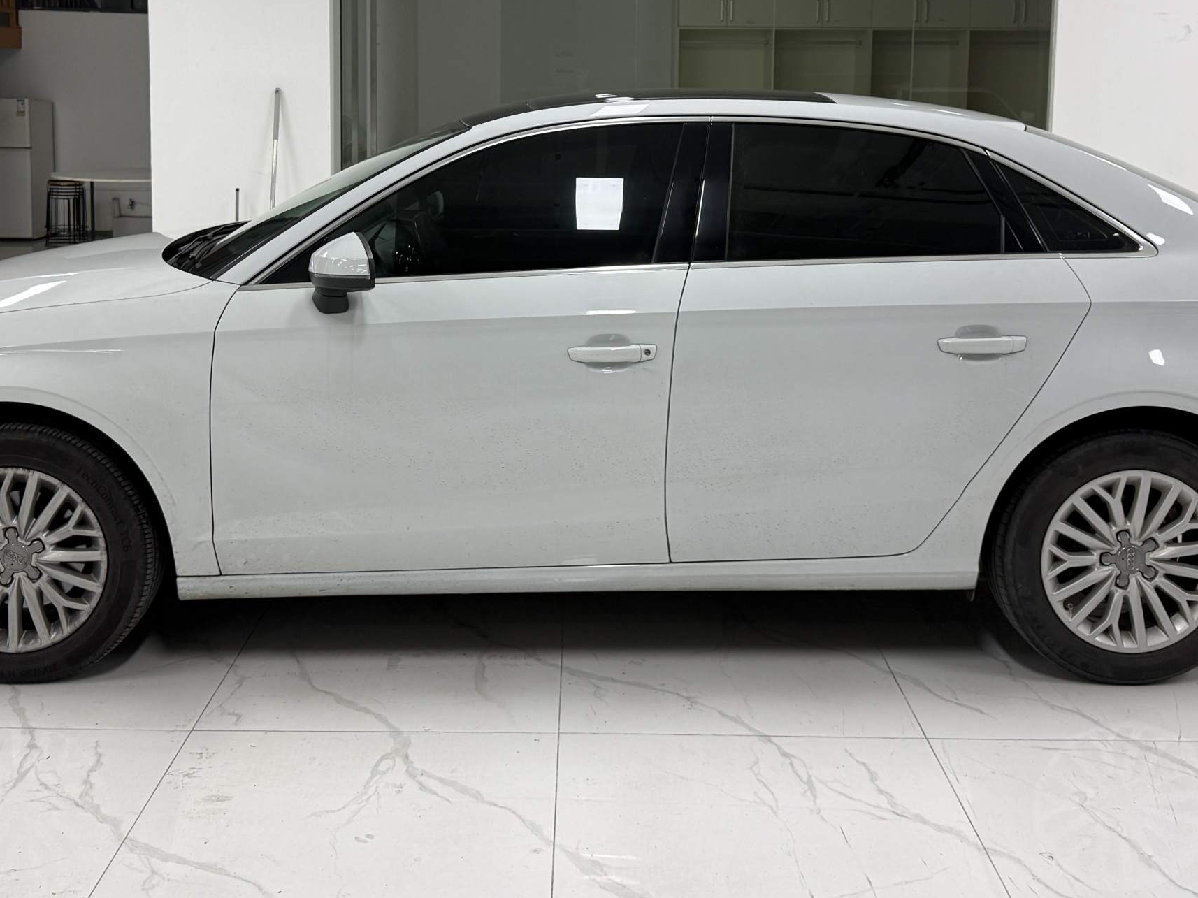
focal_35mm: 40
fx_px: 1384
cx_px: 579
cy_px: 216
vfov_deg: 35.1
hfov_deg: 46.8
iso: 160
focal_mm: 6.76
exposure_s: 1/122
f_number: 1.78
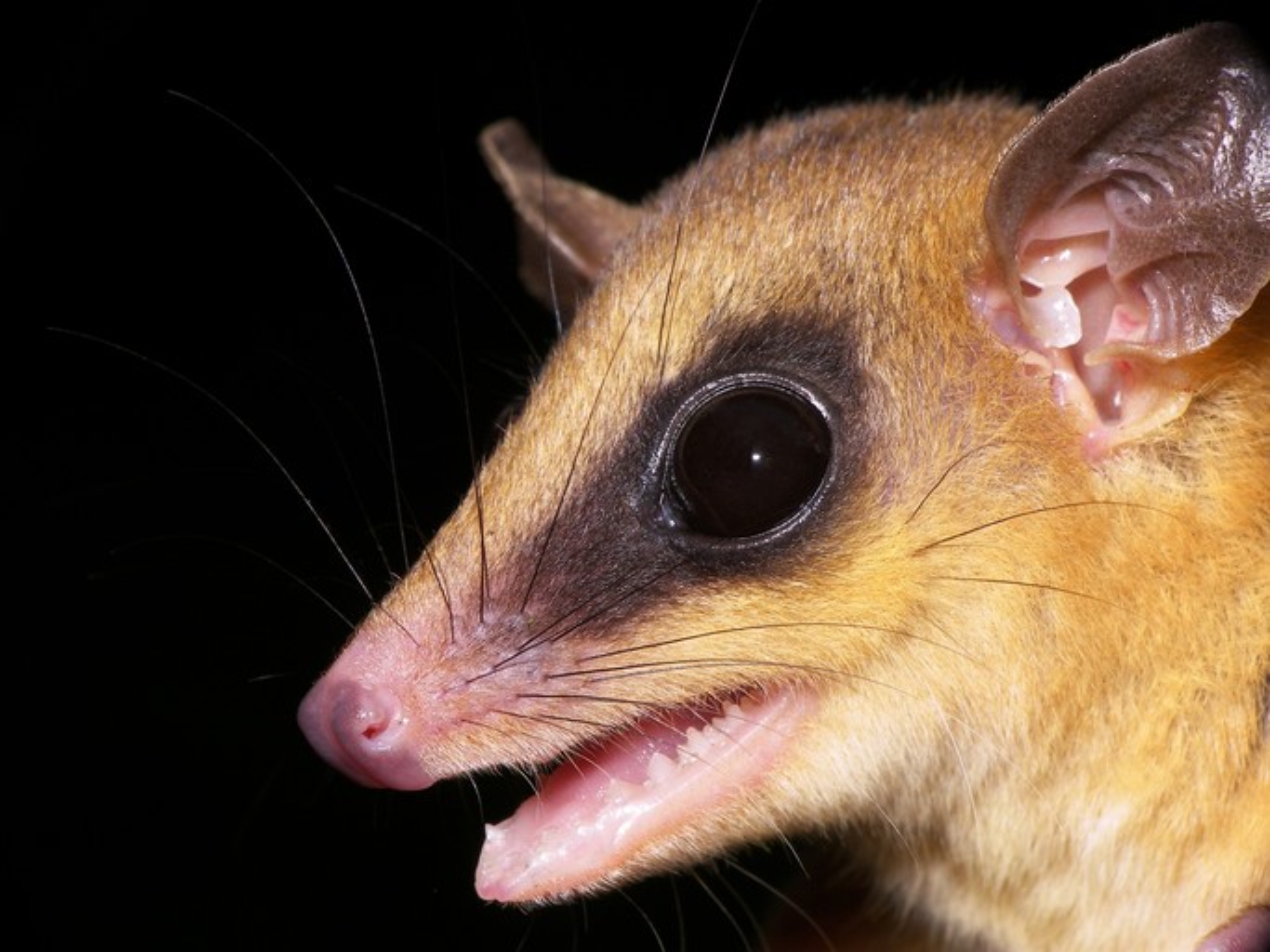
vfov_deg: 10.8
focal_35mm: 137
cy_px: 476
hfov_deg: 14.4
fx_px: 5025
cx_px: 635
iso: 50
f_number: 8
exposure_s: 1/125
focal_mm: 28.7
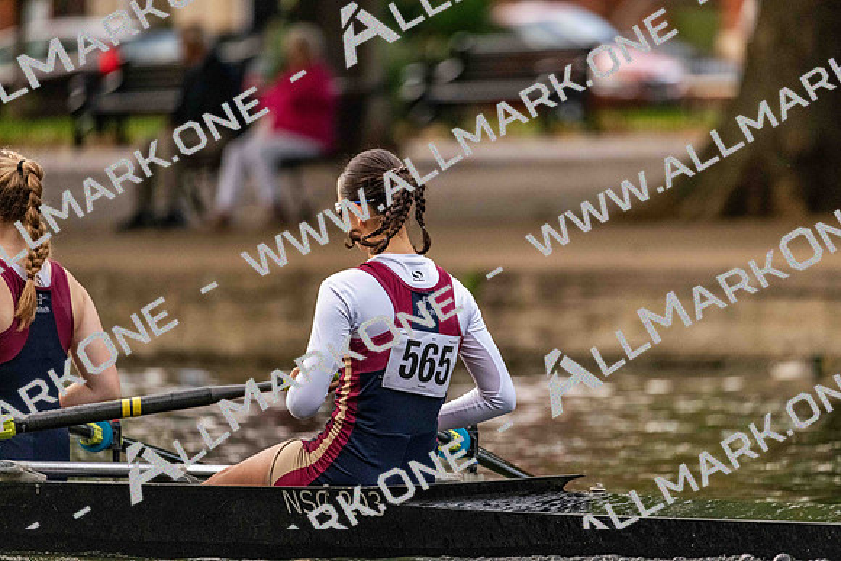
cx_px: 420
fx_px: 9346
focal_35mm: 400
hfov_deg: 5.2
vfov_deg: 3.4
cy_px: 280
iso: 4500
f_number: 4.5
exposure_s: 1/2500
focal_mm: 400
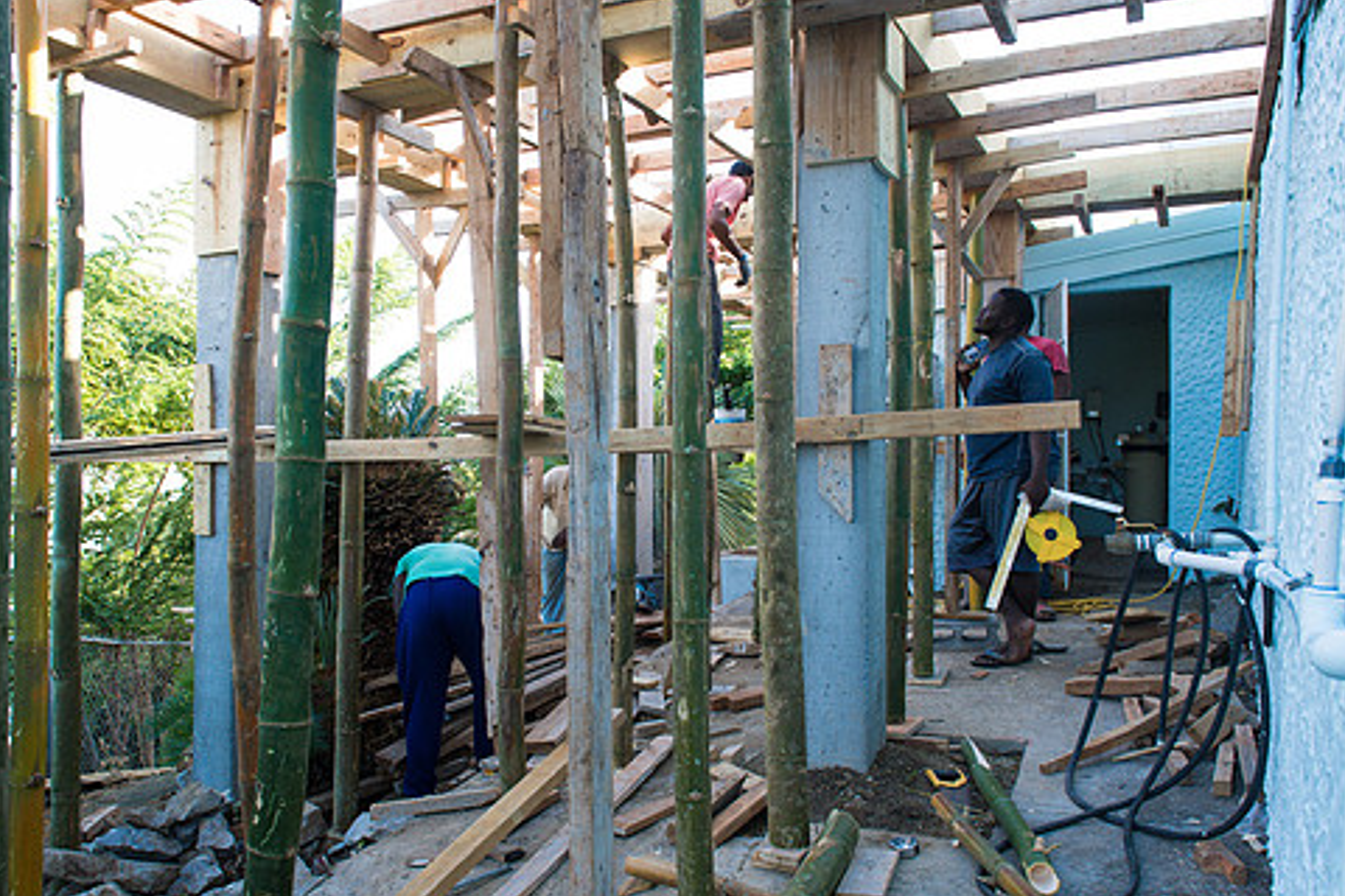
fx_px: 1083
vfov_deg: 44.9
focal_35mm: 29
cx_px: 619
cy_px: 483
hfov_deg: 63.6
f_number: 6.3
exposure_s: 1/125
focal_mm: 24
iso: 280
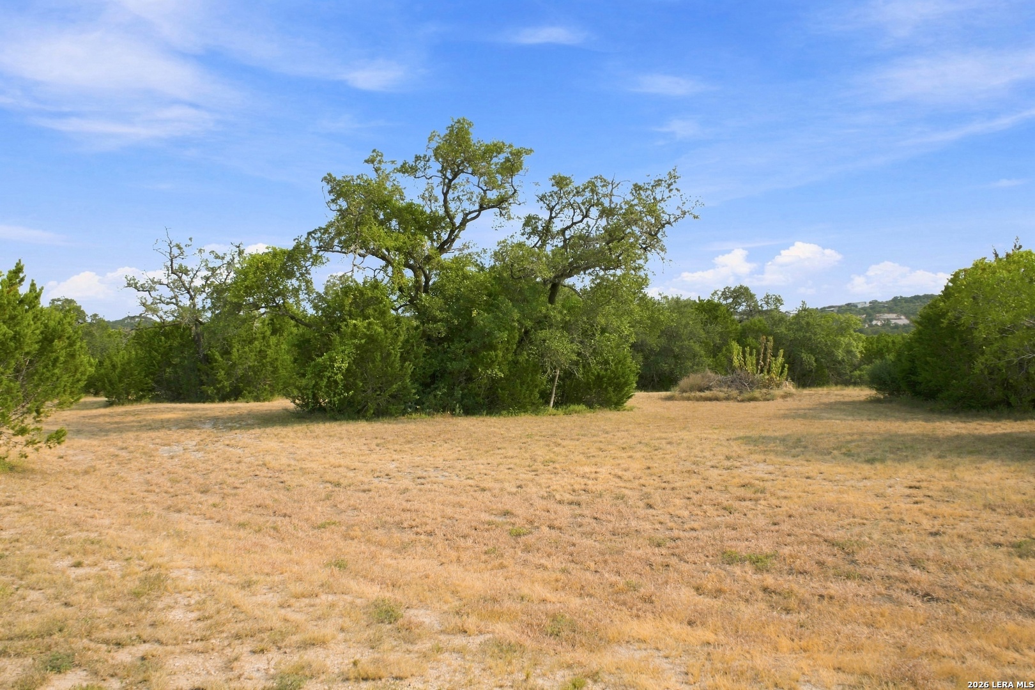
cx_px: 518
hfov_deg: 65.5
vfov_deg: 46.4
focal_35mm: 28
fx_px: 805
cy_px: 345
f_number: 10
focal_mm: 28
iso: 800
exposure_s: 1/800
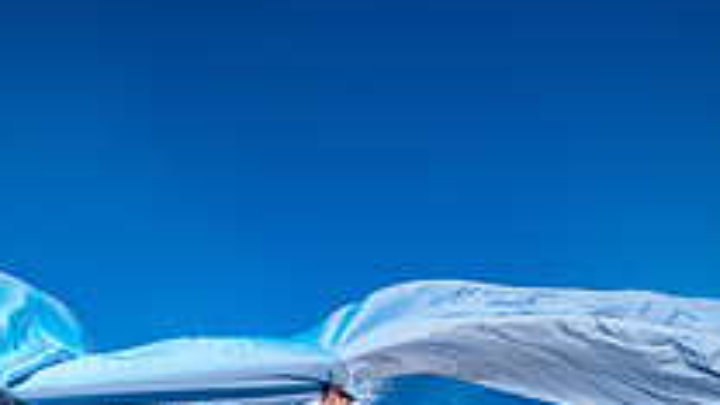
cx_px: 475
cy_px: 652
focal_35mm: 418
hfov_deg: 5.2
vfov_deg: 2.9
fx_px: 7980
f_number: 2.8
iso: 1250
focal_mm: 138
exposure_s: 1/500
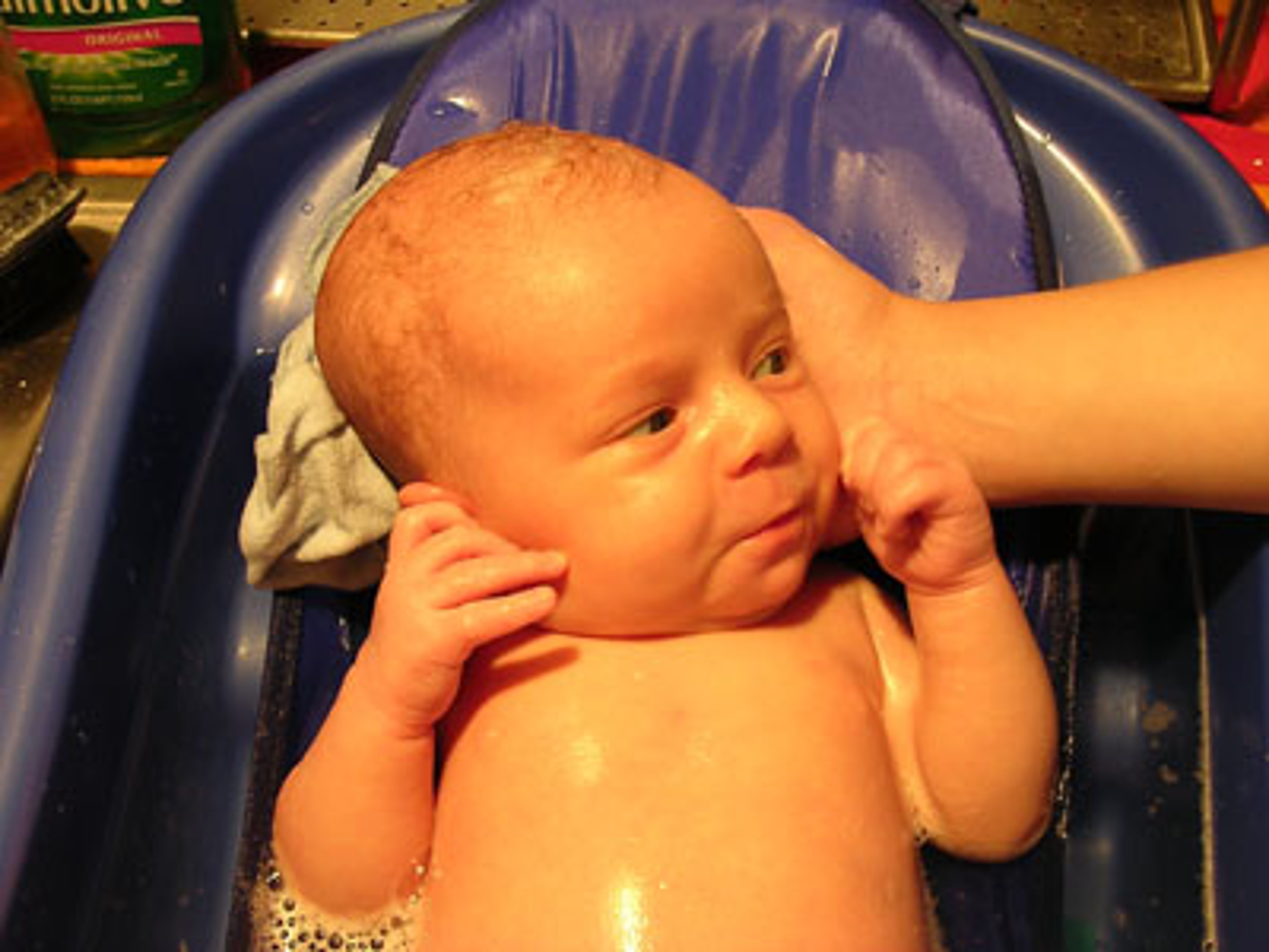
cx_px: 634
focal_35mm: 43
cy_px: 476
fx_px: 1576
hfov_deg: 43.9
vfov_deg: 33.6
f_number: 3
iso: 100
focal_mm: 6.6
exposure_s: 1/6.3
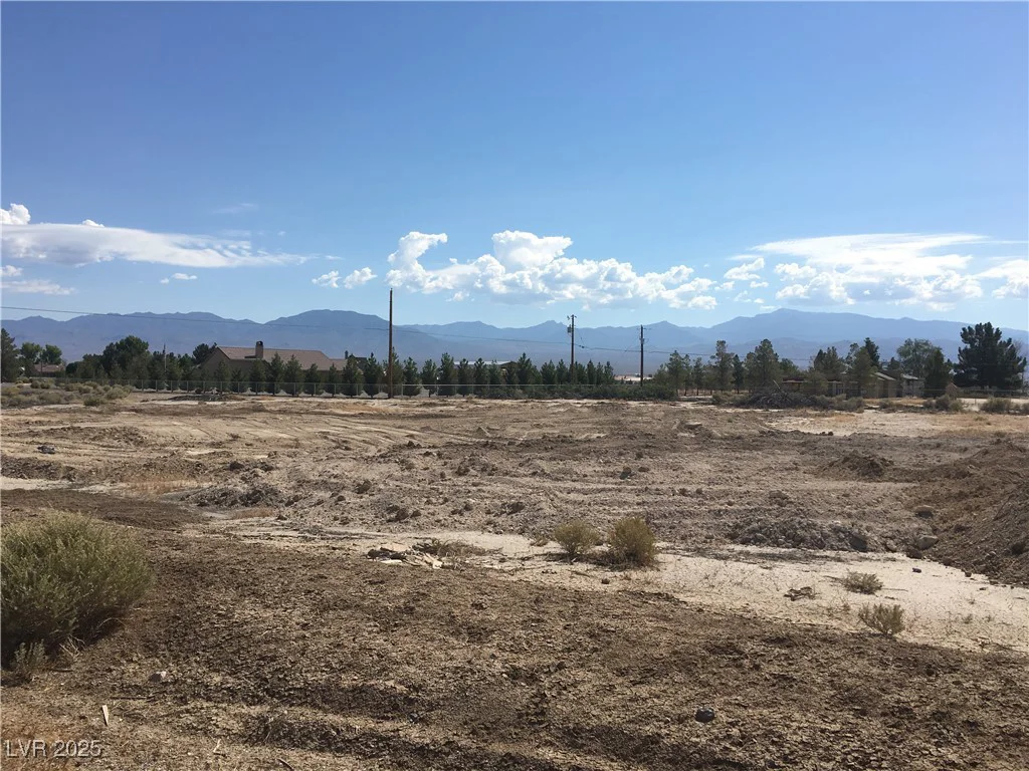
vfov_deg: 48.2
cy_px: 386
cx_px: 514
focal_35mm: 29
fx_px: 862
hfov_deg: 61.7
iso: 25
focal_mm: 4.15
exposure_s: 1/2564
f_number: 2.2
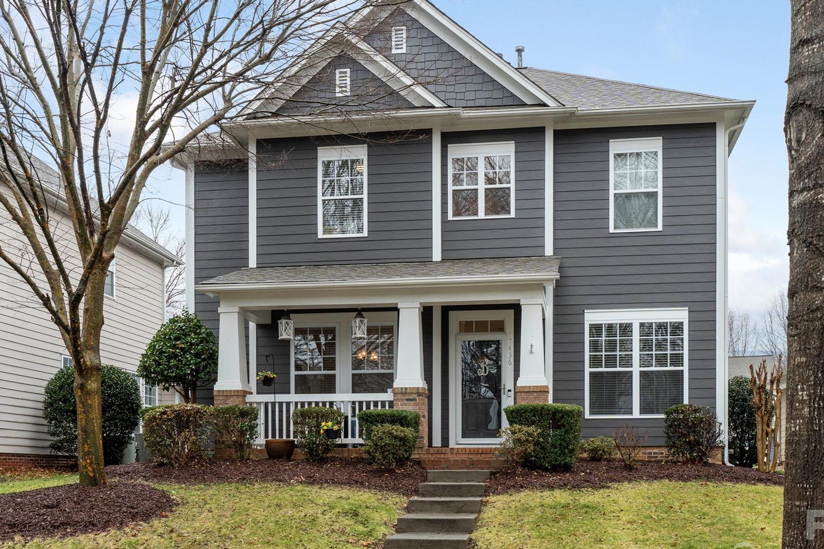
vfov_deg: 34.2
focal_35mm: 39
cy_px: 251
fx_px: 893
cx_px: 443
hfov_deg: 49.5
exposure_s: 1/160
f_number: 7.1
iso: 320
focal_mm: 30
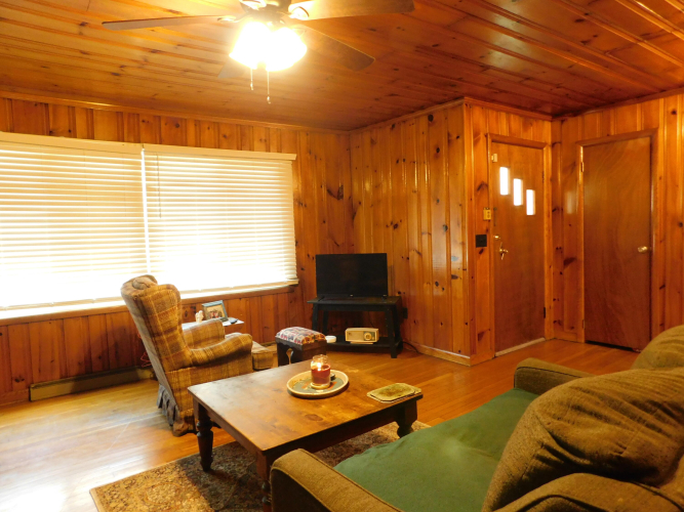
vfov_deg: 58.9
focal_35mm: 23
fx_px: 454
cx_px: 342
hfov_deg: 73.9
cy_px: 256
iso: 450
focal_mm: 4
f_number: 3
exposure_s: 1/8
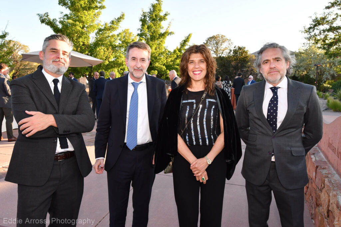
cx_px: 170
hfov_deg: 61.9
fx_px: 284
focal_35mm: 30
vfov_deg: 43.6
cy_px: 114
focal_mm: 20
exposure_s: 1/200
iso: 500
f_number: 8
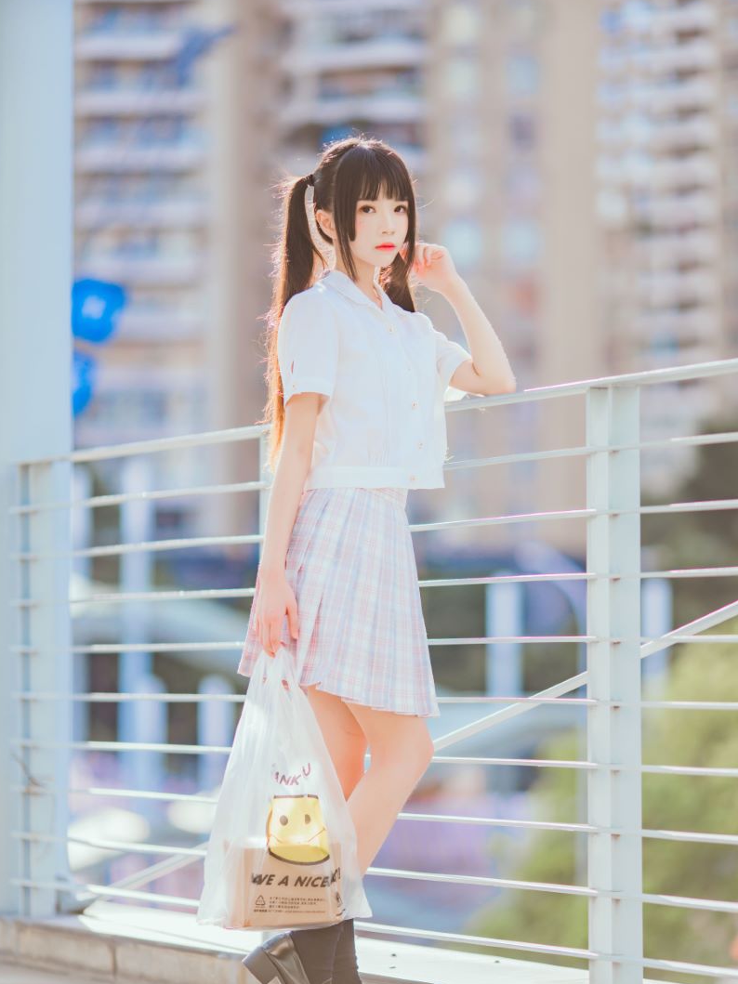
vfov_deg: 13.4
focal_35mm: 147
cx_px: 367
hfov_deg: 10.1
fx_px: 4179
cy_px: 547
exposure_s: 1/1000
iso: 160
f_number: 2
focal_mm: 135
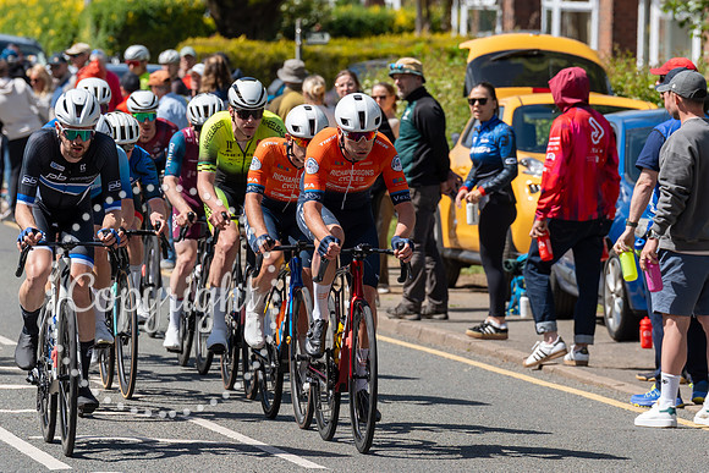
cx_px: 287
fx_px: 5997
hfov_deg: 6.8
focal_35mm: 304
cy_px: 204
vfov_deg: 4.5
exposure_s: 1/1000
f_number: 5.6
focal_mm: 200
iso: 250
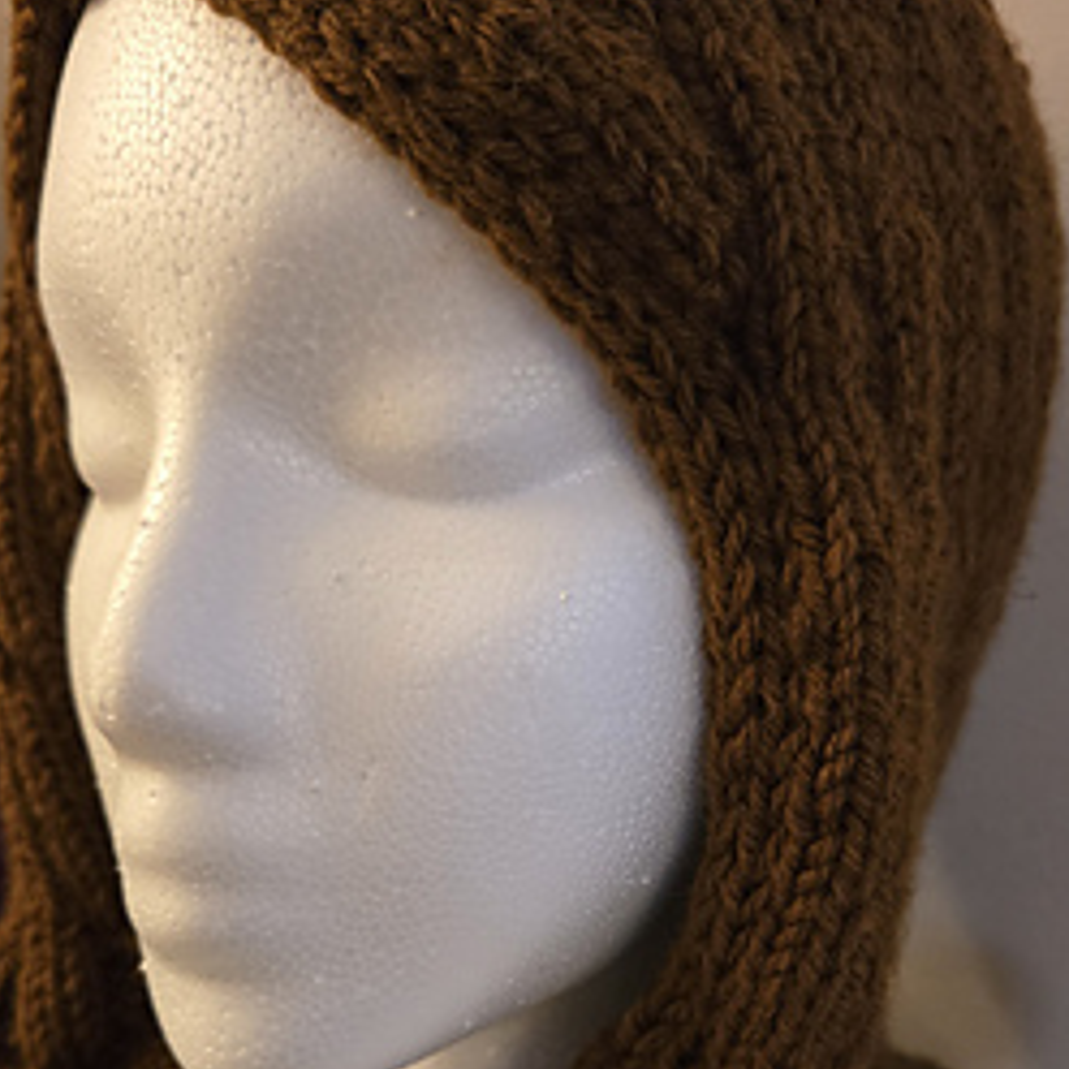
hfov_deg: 40.9
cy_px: 703
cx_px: 534
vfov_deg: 40.5
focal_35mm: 41
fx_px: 1432
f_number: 1.8
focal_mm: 5.4
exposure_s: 1/60
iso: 800
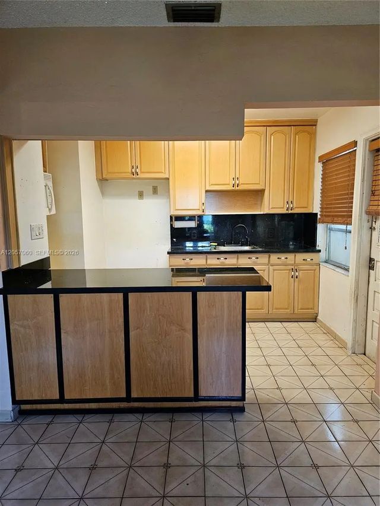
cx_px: 190
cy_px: 253
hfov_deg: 58.9
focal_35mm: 23
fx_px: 337
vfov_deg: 73.9
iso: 400
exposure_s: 1/120
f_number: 1.7
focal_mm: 6.3
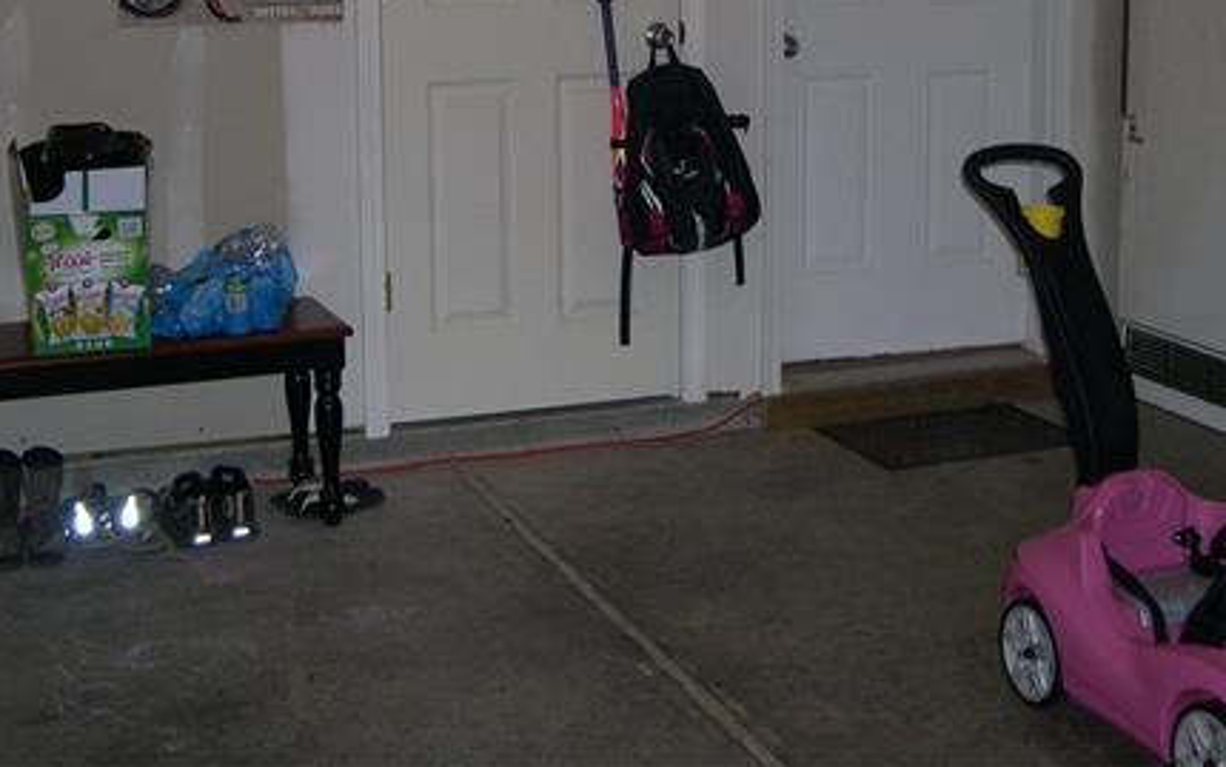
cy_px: 86
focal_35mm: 60
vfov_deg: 21.2
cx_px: 610
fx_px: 2005
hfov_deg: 34.0
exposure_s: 1/60
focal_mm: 8
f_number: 2.8
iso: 119
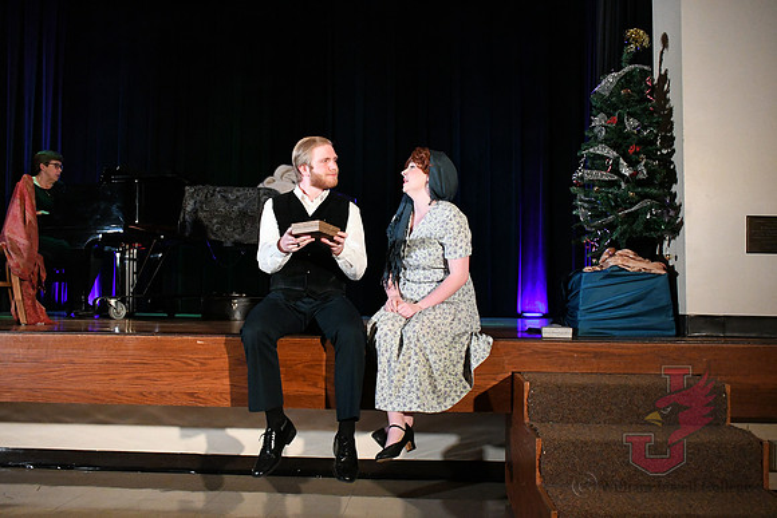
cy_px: 259
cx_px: 388
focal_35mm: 33
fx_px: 712
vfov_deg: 40.0
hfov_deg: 57.2
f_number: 5.6
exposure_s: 1/250
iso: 8000
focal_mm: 22
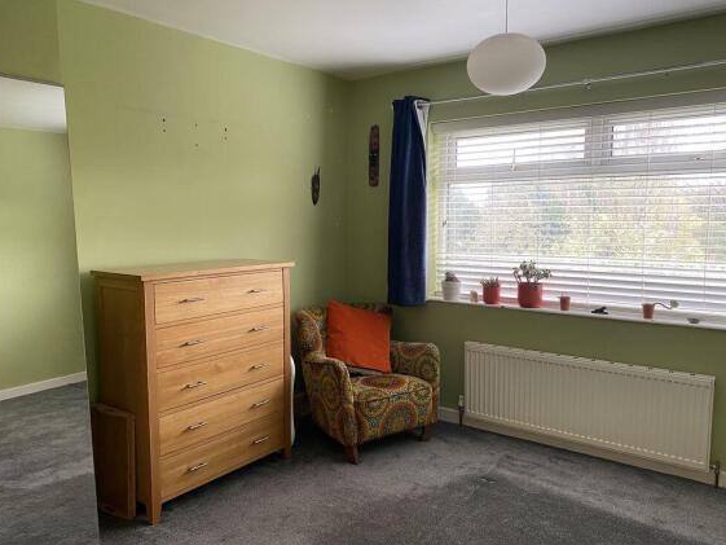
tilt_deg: -6.2
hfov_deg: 65.3
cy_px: 282
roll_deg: -0.1
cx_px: 368
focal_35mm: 27
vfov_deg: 51.4
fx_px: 566
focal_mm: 4.25
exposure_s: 1/50
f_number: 1.8
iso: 80
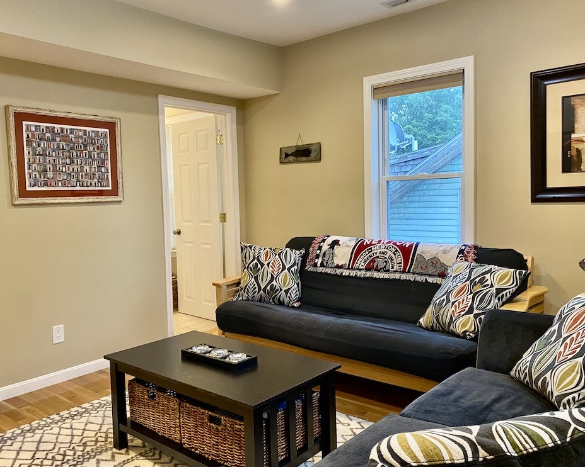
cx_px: 284
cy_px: 230
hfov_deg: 62.2
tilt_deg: -3.8
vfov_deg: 51.5
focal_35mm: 28
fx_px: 485
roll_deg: +1.6
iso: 200
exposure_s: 1/59
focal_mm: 4.25
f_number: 1.8
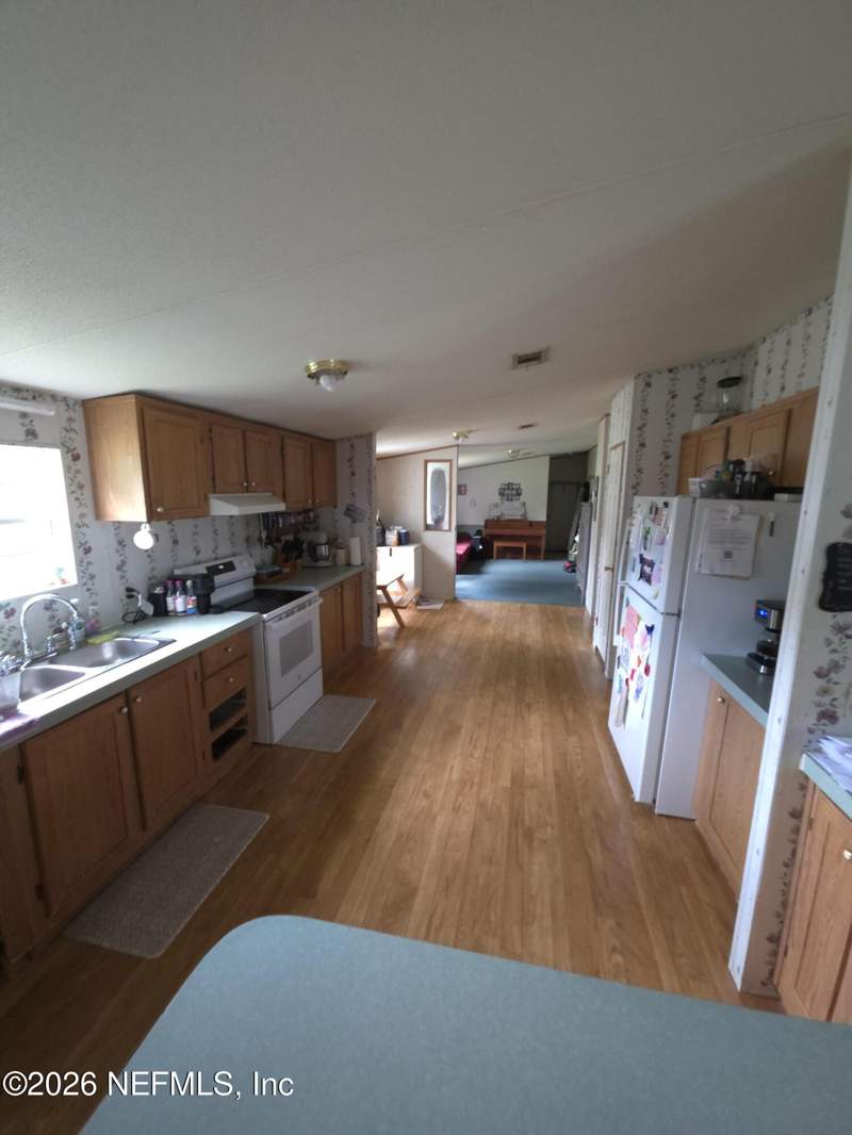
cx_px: 426
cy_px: 568
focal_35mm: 13
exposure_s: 1/30
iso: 250
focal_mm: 2.2
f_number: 1.9
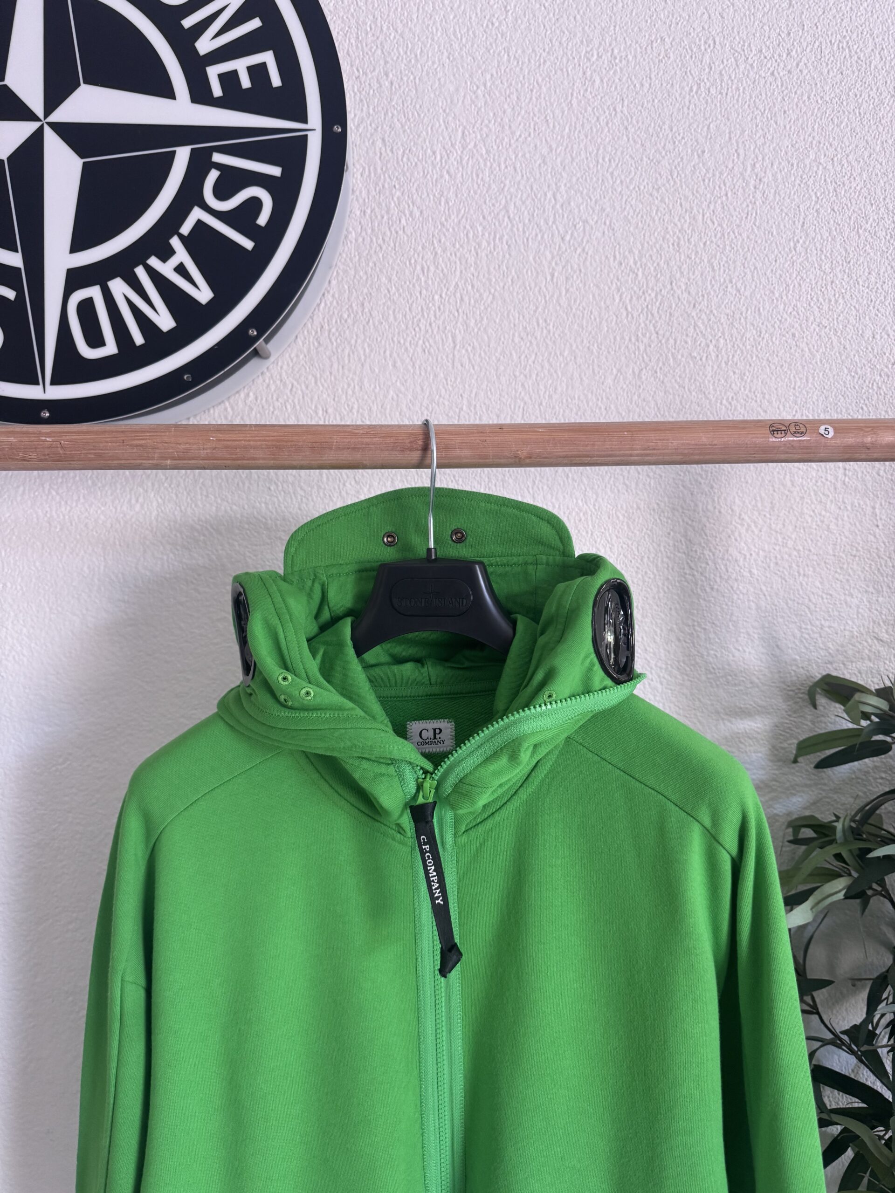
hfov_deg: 56.8
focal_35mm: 24
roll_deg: +1.8
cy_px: 596
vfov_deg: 71.6
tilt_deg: +0.2
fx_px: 827
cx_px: 448
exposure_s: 1/107
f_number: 1.78
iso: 200
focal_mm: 6.76
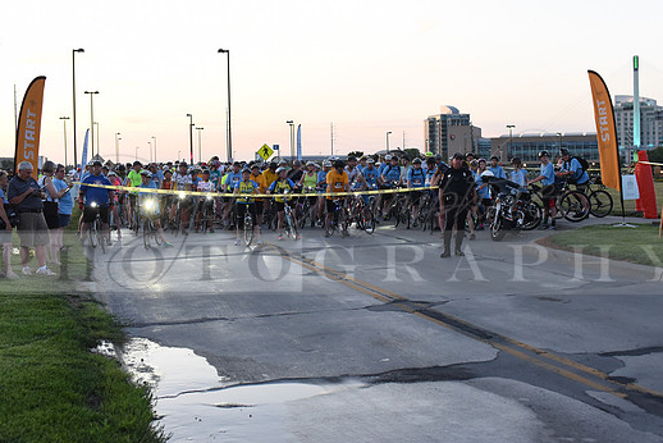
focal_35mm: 56
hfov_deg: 35.6
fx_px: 1032
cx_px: 344
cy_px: 212
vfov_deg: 24.2
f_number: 3.5
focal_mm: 50
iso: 2500
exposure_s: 1/400
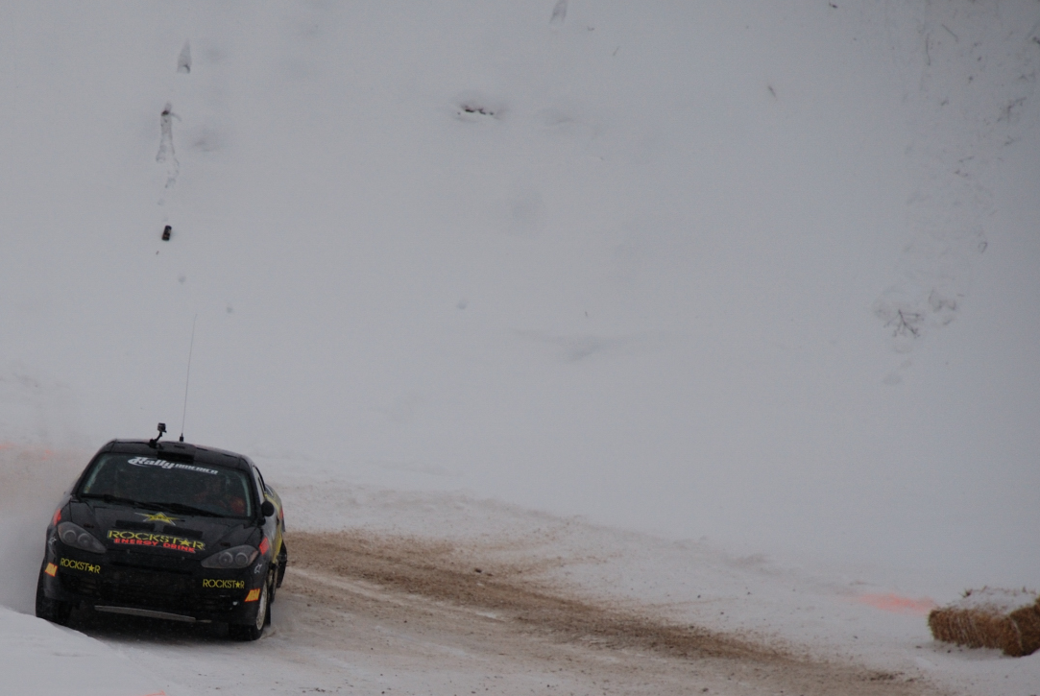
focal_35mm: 383
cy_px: 567
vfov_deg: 3.6
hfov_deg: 5.4
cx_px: 186
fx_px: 11076
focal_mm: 135
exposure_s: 1/800
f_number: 5.6
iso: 200
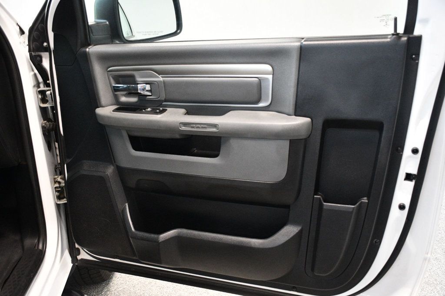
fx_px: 482
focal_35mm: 39
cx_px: 222
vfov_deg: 34.2
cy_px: 148
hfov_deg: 49.6
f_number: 3.8
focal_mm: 26
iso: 3200
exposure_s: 1/60
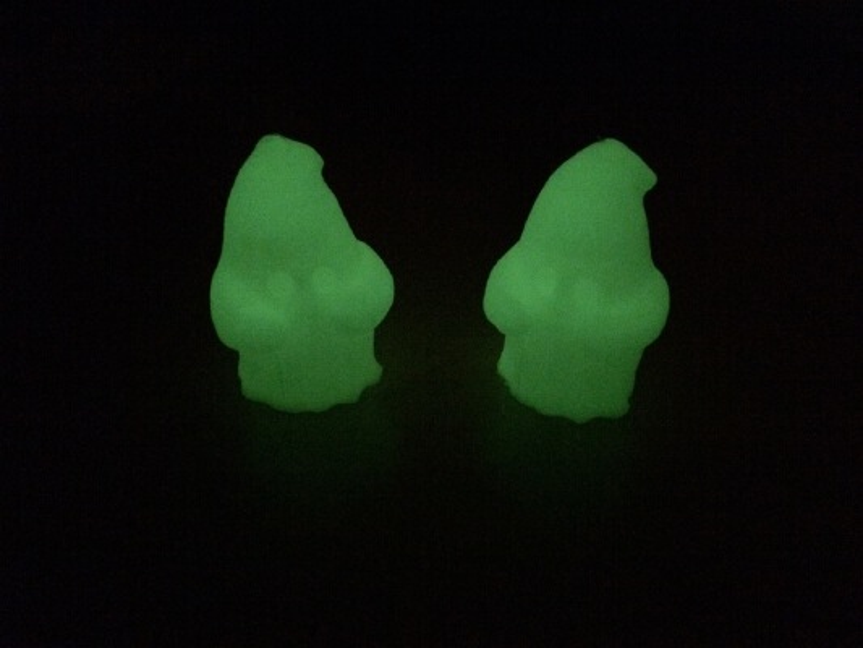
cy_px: 324
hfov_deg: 61.6
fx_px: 723
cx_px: 432
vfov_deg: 48.2
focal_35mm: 29
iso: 2000
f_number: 2.2
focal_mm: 4.15
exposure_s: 1/17
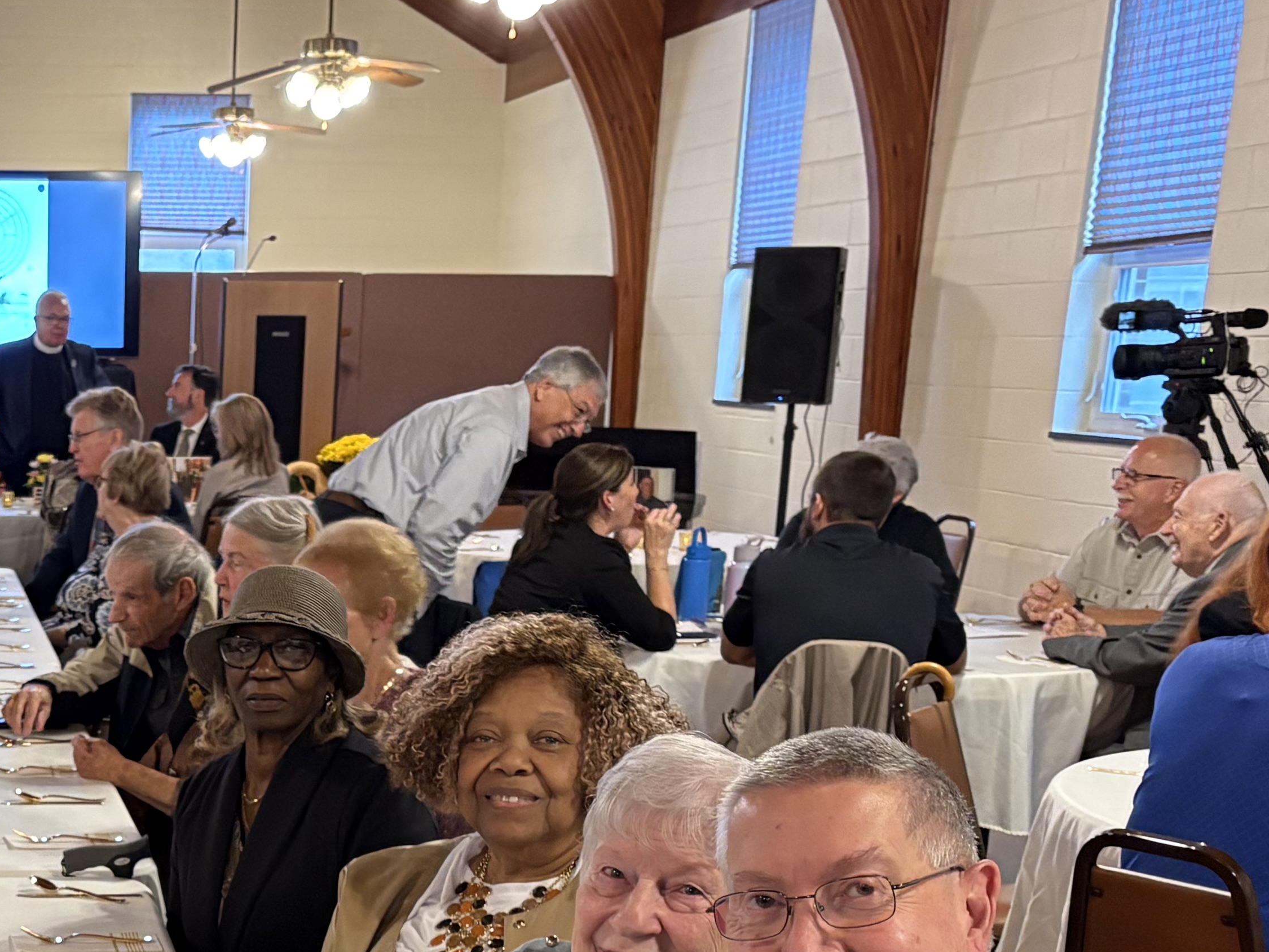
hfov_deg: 27.7
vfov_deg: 21.3
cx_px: 10
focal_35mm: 66
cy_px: 1016
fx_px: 2420
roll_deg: -0.6
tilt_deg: -14.8
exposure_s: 1/40
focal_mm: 5.96
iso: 400
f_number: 1.6
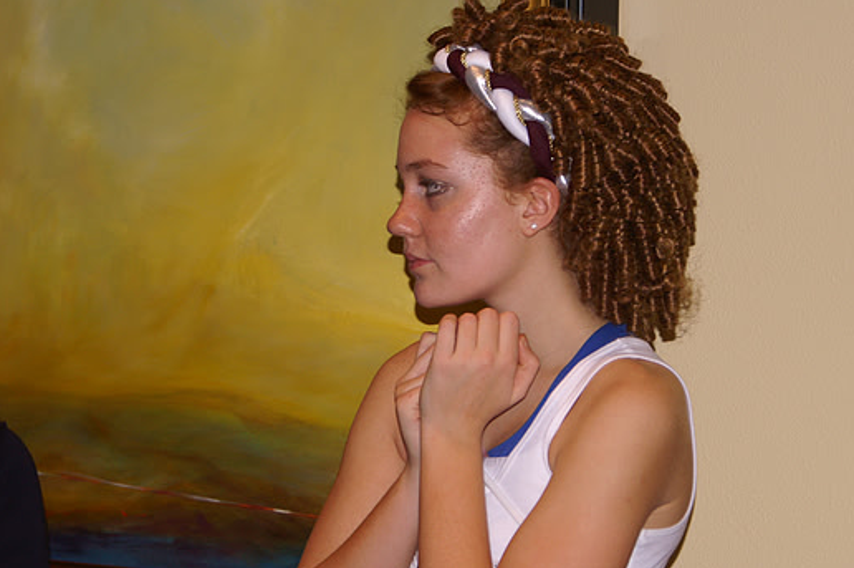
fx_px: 2797
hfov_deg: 17.4
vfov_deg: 11.6
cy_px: 300
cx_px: 475
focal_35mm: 118
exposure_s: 1/125
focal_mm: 70
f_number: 5.6
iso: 400
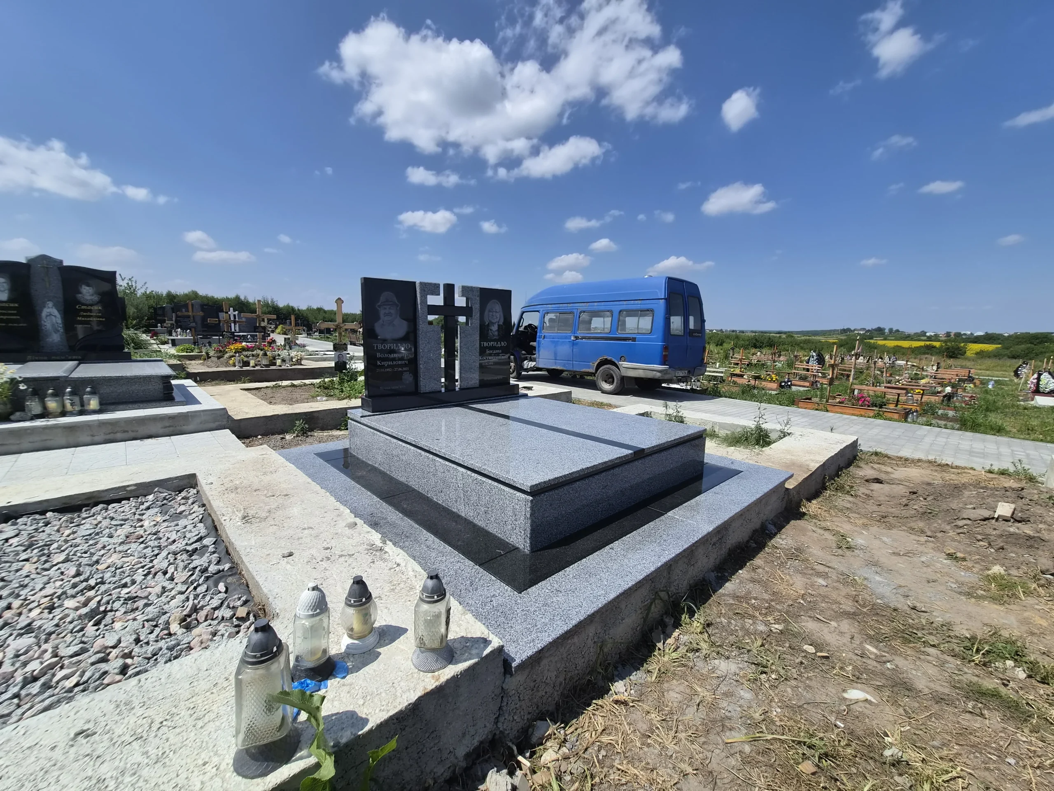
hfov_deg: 106.2
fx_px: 396
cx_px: 527
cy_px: 396
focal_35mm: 13
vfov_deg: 89.9
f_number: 2.2
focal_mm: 2.2
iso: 100
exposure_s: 1/5344
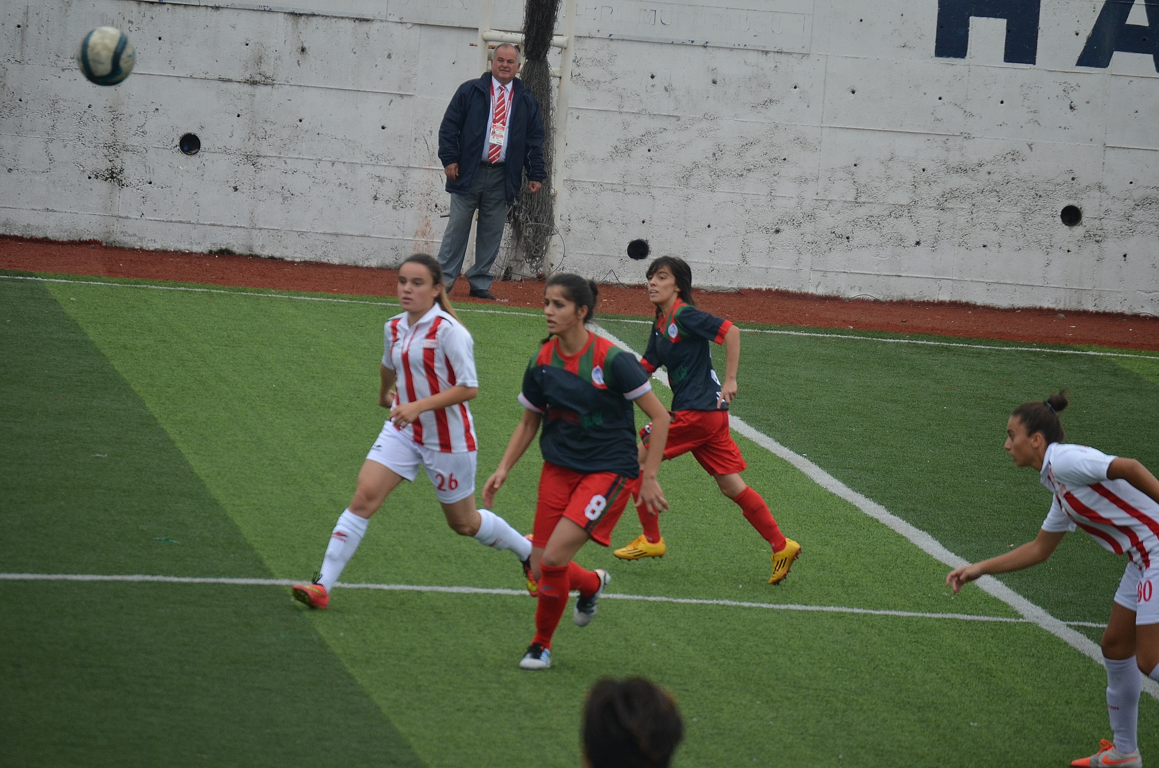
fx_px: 9638
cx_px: 580
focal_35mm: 300
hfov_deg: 6.9
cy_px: 384
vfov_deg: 4.6
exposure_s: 1/1000
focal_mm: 200
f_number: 5.6
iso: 640
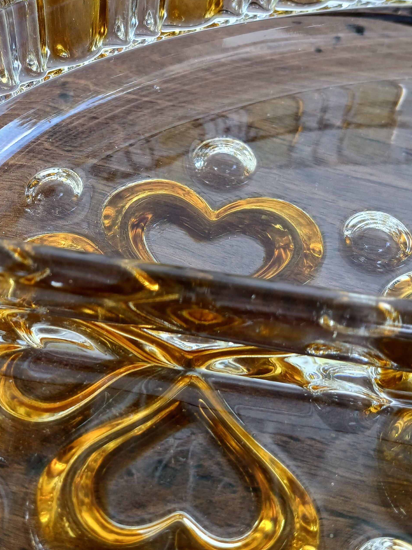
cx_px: 147
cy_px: 247
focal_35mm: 42
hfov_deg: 34.1
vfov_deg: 44.7
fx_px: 667
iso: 32
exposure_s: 1/50
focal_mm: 3.98
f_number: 1.8
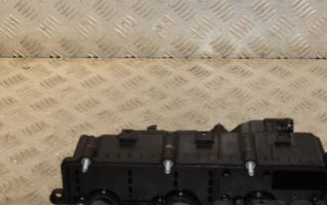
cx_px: 194
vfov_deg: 15.5
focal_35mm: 84
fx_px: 749
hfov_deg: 24.6
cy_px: 82
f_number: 7.1
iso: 800
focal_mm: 30
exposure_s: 1/200
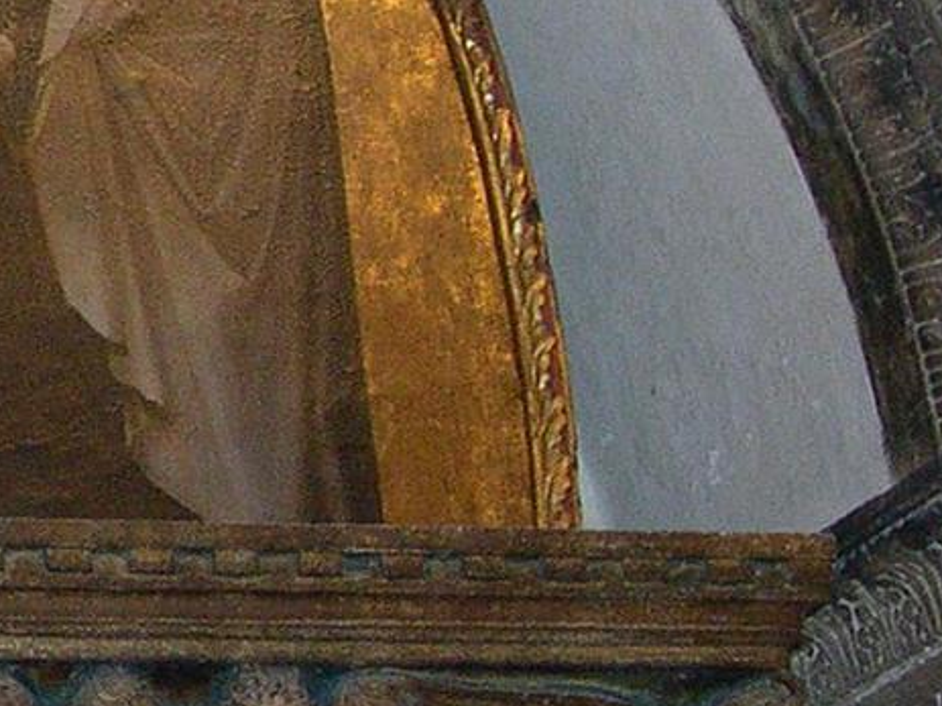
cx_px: -928
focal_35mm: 195
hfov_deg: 9.5
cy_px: 321
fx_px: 5305
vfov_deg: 7.6
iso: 400
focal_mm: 10.1
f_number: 3.1
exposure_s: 1/60
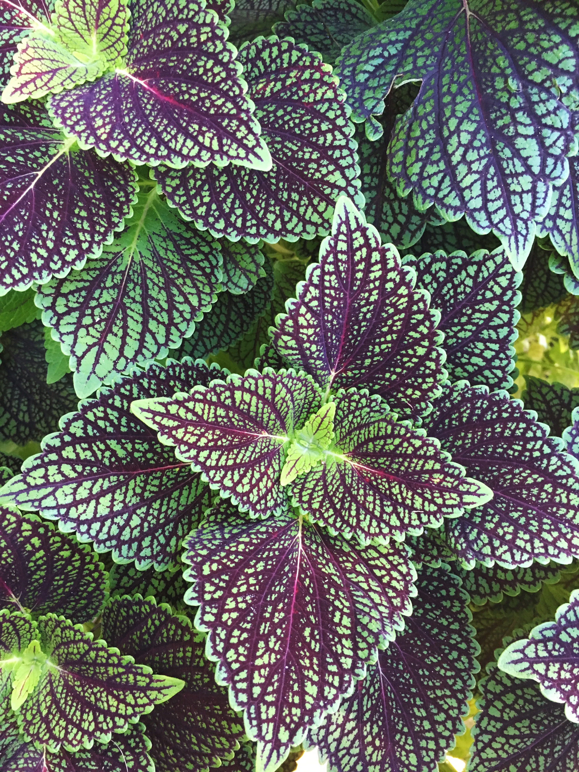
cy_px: 386
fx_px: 647
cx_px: 290
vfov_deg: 61.7
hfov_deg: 48.2
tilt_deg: -63.7
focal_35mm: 29
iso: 160
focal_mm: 4.15
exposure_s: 1/30
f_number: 2.2
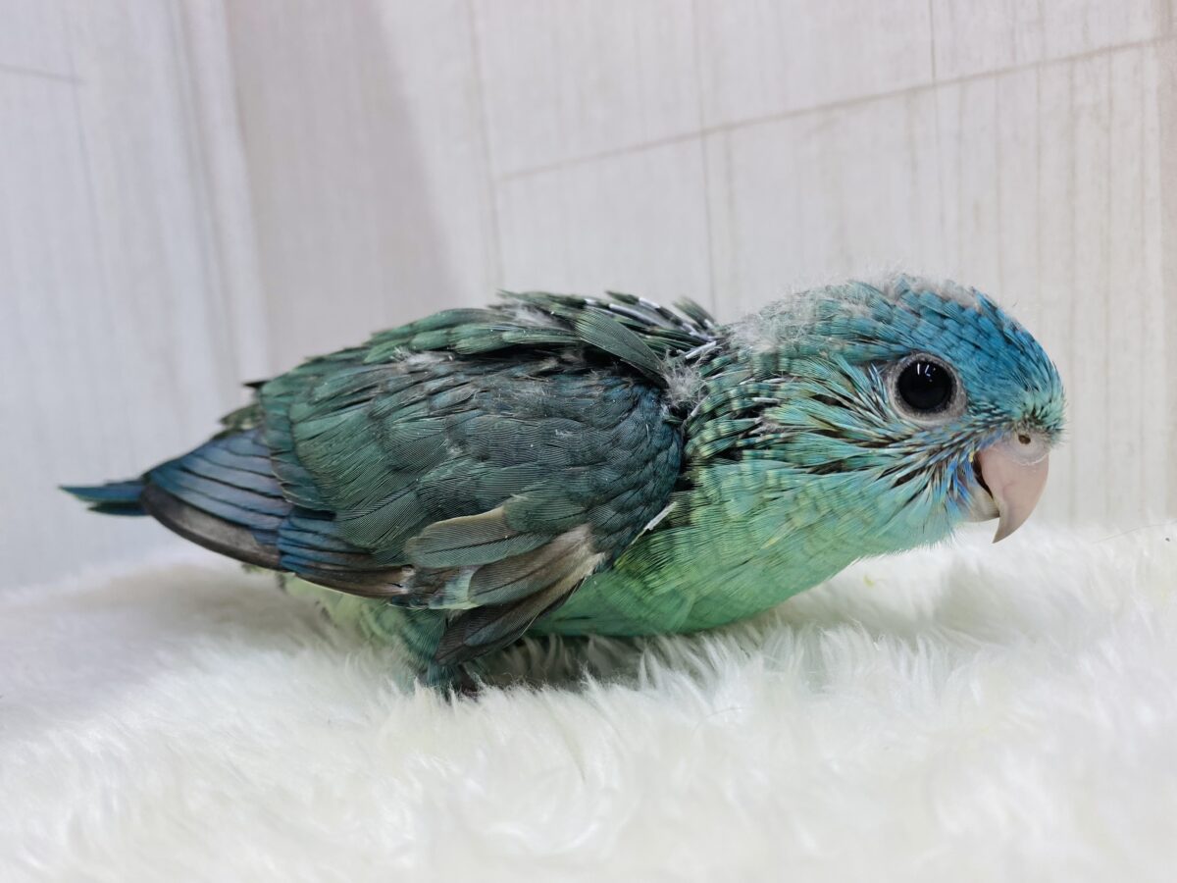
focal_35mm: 25
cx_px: 588
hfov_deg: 69.4
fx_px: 850
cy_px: 442
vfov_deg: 54.9
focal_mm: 4.25
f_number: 1.8
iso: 80
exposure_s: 1/100
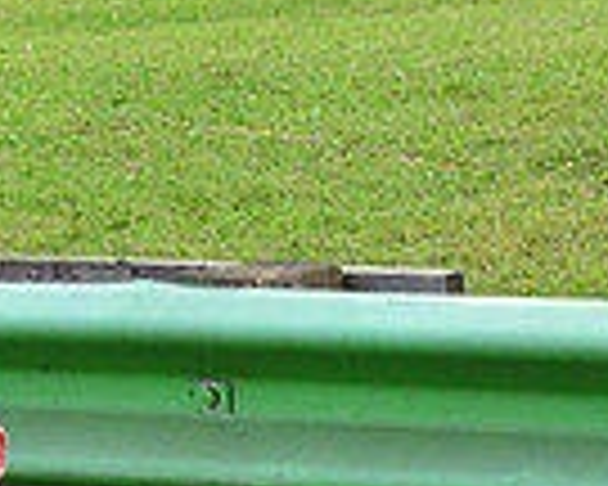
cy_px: 801
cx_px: 275
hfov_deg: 5.8
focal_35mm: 331
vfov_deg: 4.6
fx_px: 5956
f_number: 10
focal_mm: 55
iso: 1000
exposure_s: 1/400
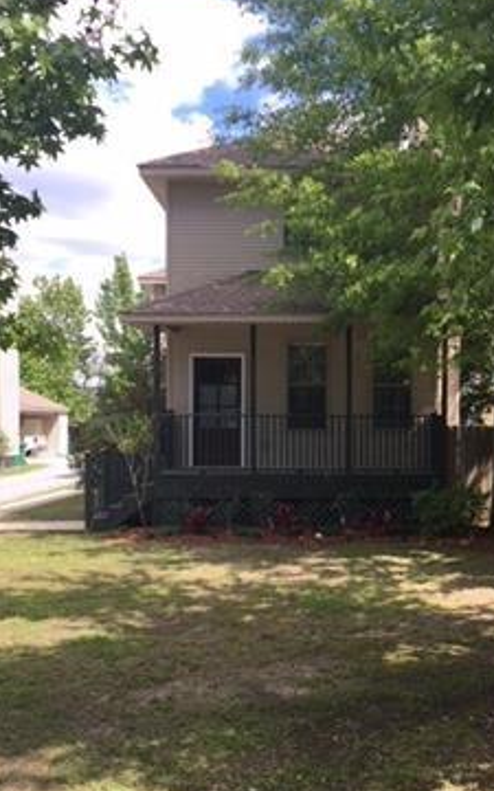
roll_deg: +0.4
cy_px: 431
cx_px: 356
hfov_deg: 30.8
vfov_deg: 48.2
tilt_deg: -0.4
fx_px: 883
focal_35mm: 41
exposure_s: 1/561
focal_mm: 4.15
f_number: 2.2
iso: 25
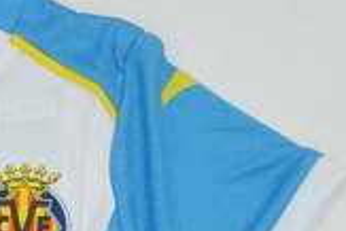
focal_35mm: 154
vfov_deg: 8.5
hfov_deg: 13.3
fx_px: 1486
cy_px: 443
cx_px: 161
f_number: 25
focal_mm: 21
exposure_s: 1/200
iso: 6400
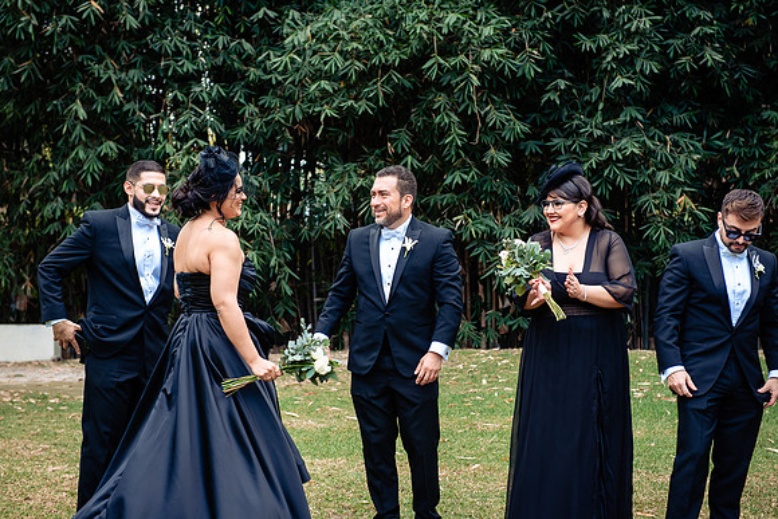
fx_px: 1513
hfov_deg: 28.8
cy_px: 260
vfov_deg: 19.5
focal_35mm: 70
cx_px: 389
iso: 400
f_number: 4.5
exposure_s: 1/160
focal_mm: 70
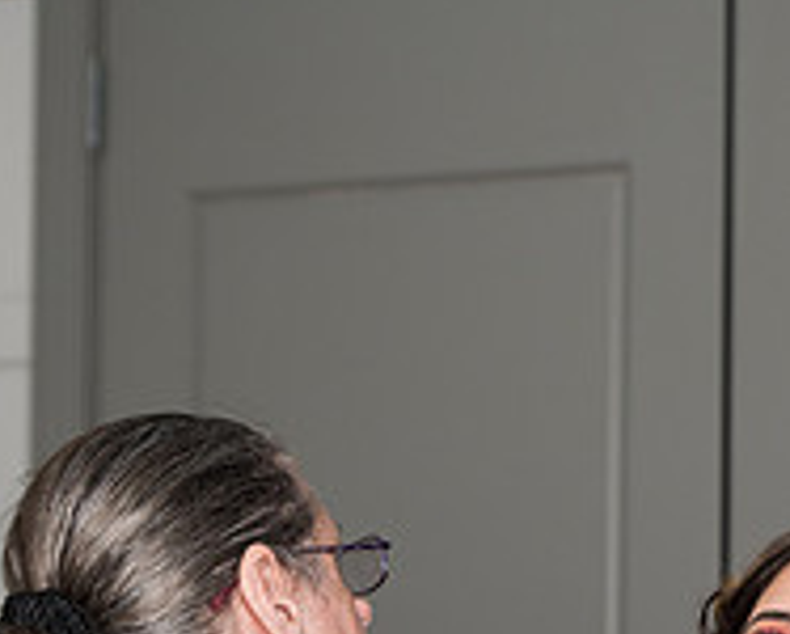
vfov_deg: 11.6
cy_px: 763
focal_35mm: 131
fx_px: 3066
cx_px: 722
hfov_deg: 14.5
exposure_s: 1/160
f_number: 3.2
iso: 200
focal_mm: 45
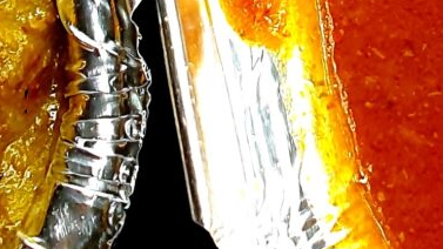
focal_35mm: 154
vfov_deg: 7.1
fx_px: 1809
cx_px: 720
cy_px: -487
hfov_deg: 13.0
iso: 64
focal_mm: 4.3
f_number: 2.4
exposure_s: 1/50
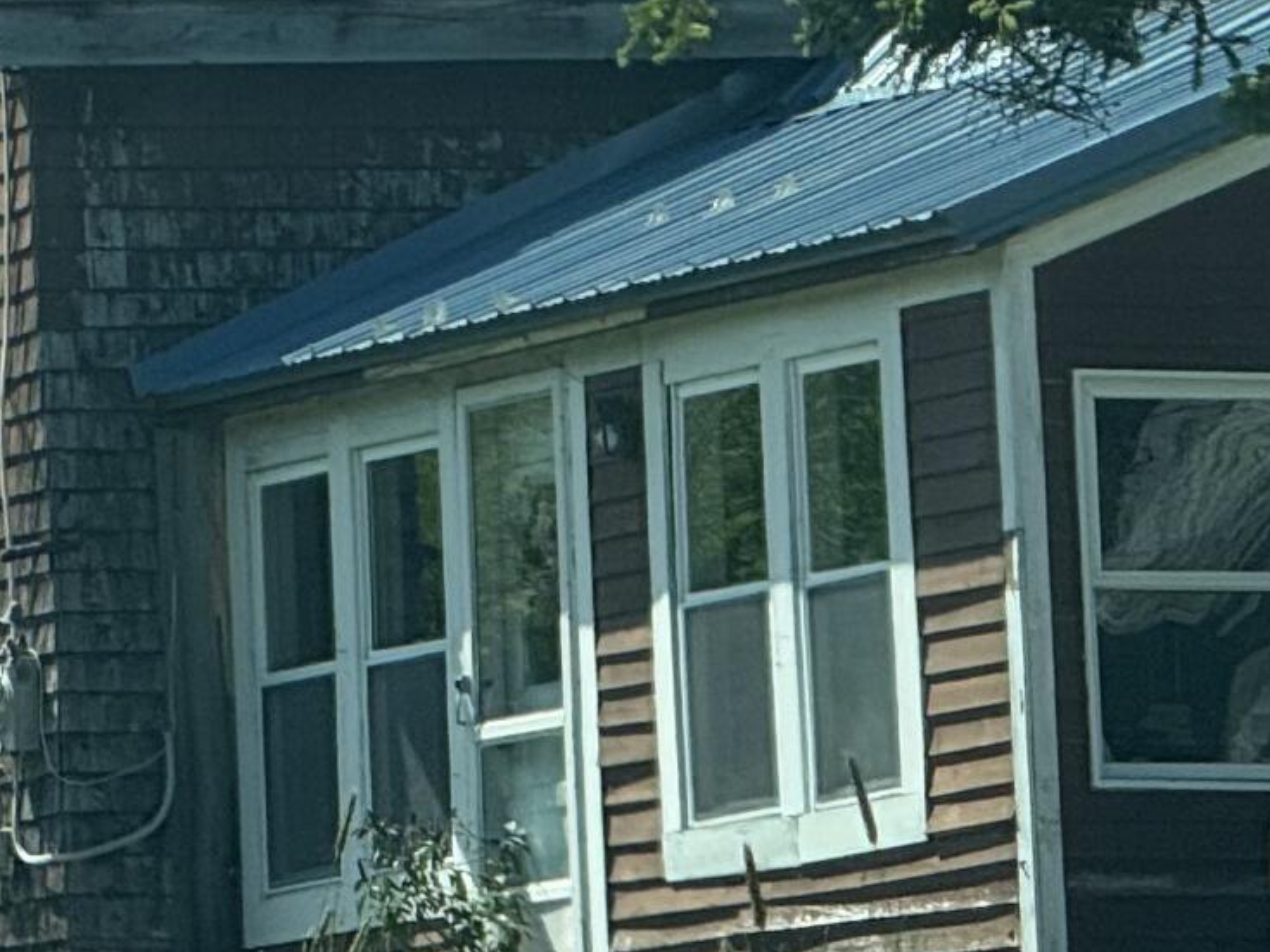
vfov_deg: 3.0
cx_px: -698
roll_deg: +1.1
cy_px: -460
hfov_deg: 4.0
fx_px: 17974
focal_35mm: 490
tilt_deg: +8.0
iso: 50
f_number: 2.8
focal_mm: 15.66
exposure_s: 1/1167
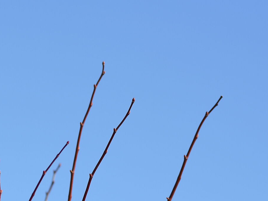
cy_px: 213
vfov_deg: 4.6
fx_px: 2510
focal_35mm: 324
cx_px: -55
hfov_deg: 6.1
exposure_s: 1/4000
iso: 125
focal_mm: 85
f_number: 2.4
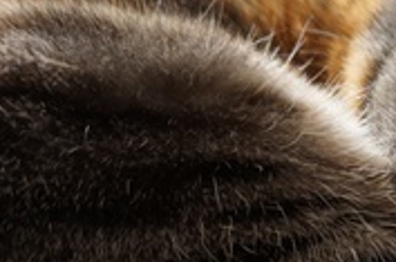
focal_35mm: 87
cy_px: 339
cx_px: 631
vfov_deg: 14.9
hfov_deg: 19.6
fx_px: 954
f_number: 3.5
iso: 100
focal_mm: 16
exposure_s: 1/160
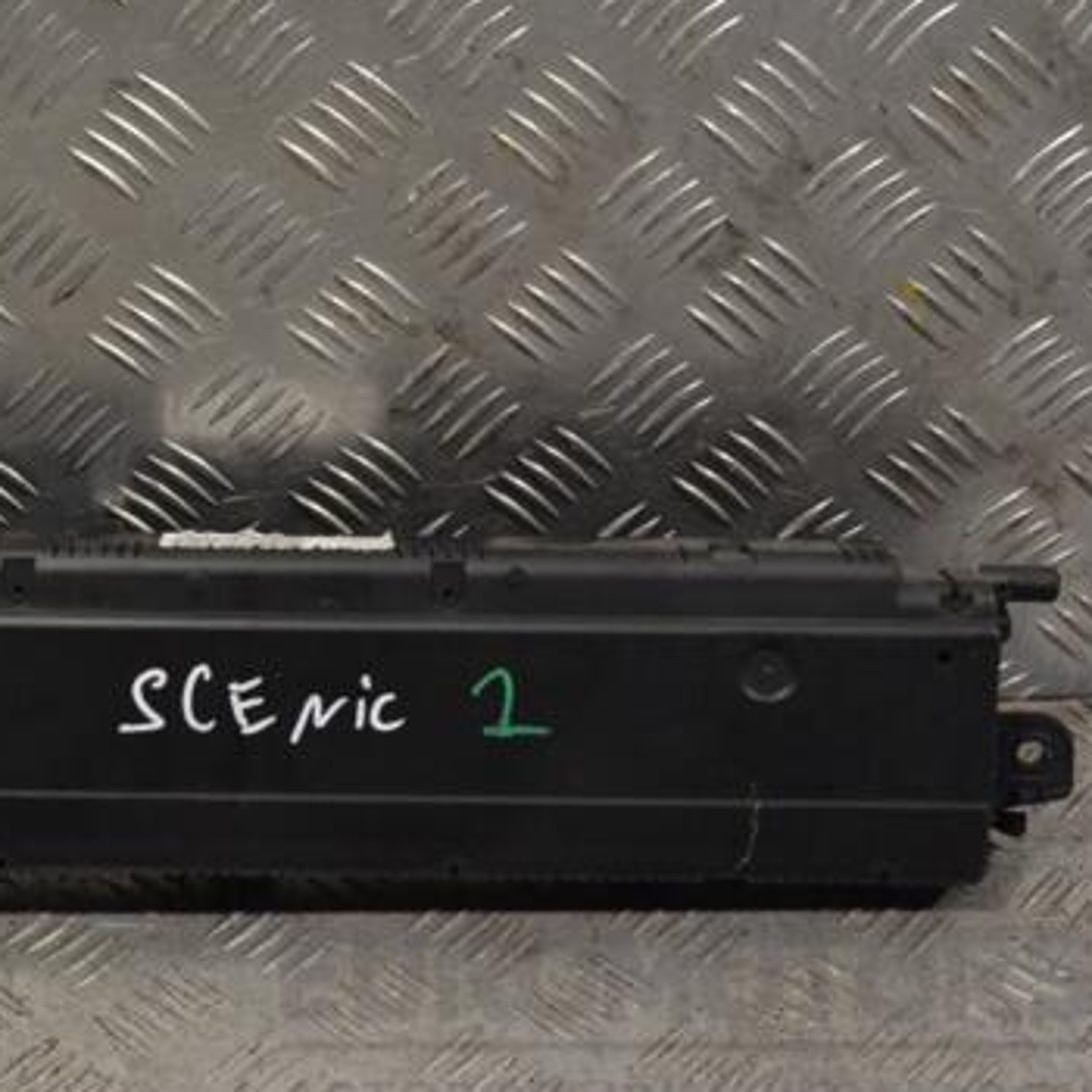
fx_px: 2498
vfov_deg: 24.7
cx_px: 222
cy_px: 558
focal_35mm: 70
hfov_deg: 24.3
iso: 3200
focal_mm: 32
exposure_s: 1/320
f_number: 9
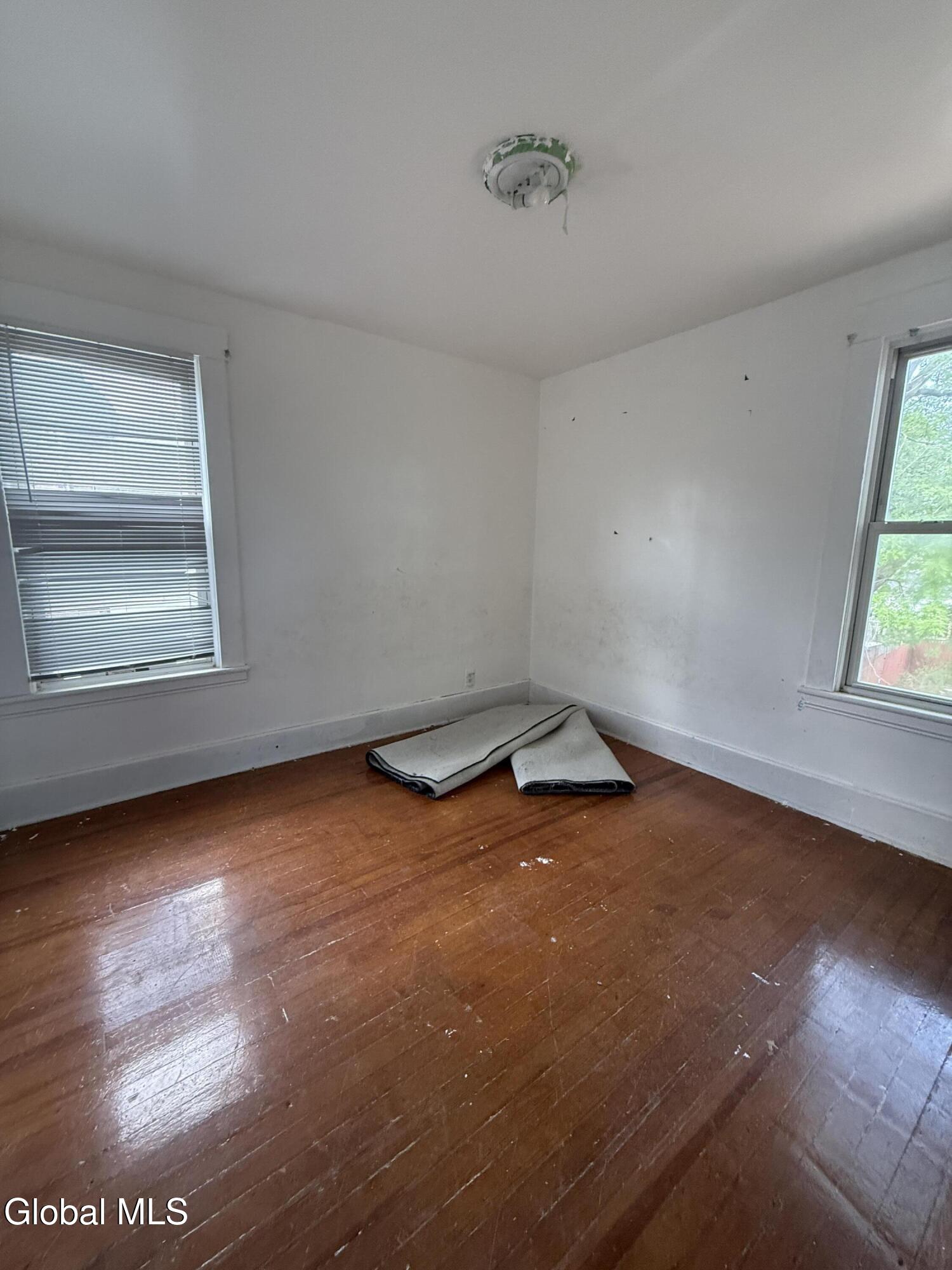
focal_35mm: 14
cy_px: 635
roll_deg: -0.9
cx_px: 476
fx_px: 513
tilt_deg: -9.3
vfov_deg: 102.1
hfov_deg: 85.7
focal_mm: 2.22
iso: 320
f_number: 2.2
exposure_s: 1/98
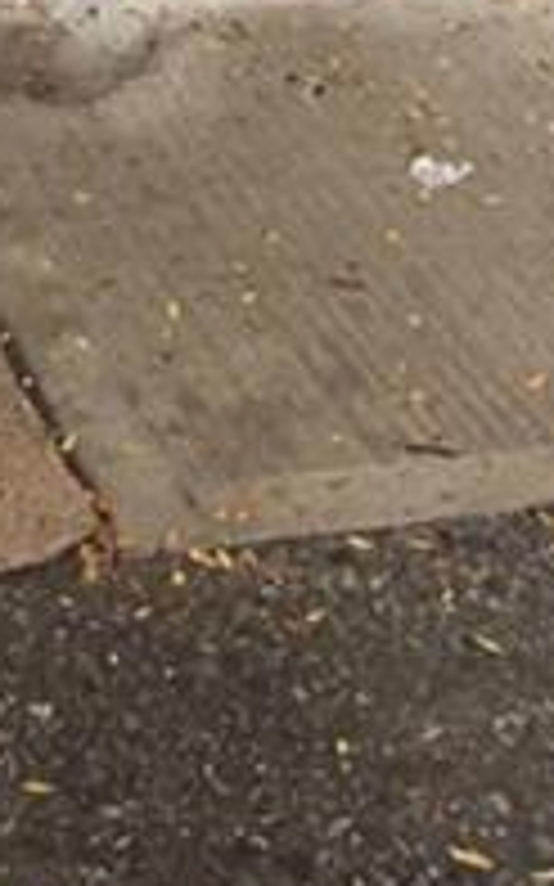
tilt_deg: +6.8
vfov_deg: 12.5
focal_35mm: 116
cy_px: -1430
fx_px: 2804
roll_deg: +1.5
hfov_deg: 11.0
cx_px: -171
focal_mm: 2.22
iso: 16
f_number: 2.2
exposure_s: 1/122
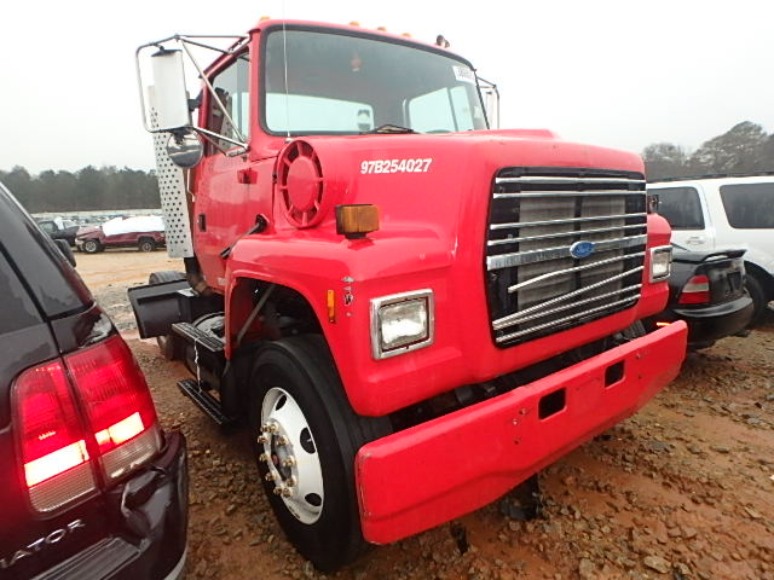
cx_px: 387
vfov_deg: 63.4
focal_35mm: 21
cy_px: 290
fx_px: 470
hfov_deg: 79.0
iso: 500
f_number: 3.5
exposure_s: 1/250
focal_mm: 3.7
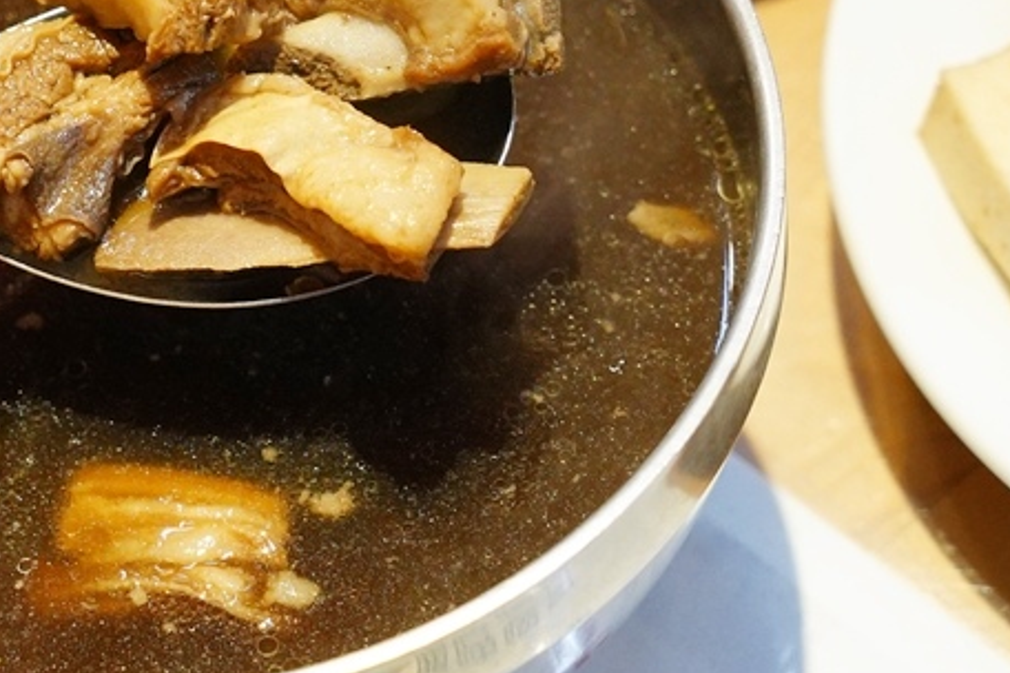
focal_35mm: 180
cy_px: 183
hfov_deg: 11.4
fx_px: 5050
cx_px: 175
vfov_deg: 7.6
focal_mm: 82
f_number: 6.3
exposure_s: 1/125
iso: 4000
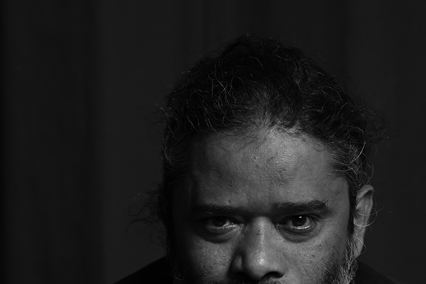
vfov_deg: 6.1
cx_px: -85
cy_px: 408
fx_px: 2651
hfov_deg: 9.1
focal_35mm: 224
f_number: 2.8
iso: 400
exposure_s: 1/125
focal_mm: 64
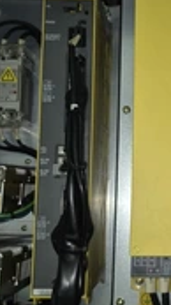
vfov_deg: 36.0
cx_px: 187
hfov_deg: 19.8
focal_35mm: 58
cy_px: 138
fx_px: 469
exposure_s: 1/24
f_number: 1.8
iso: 100
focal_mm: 5.4
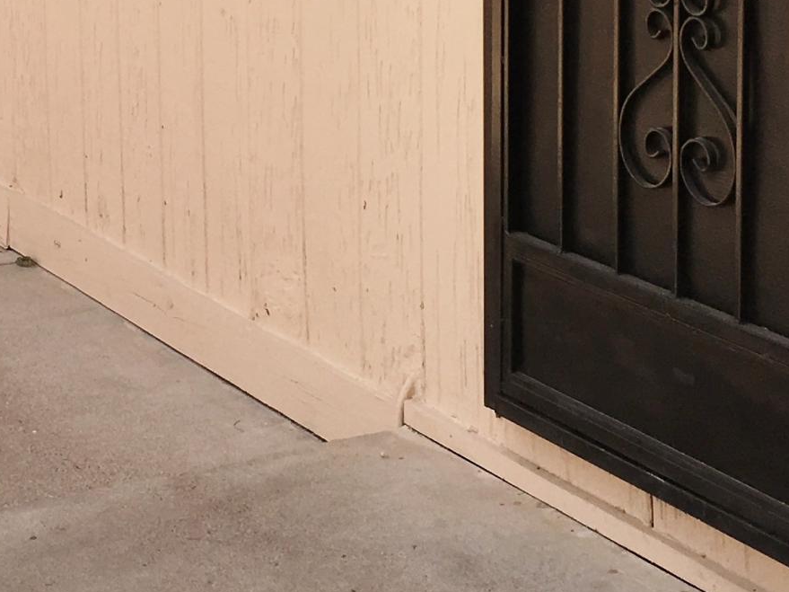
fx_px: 2256
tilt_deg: -6.9
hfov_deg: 19.6
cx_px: 158
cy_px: -74
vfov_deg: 14.6
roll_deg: +0.2
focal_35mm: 99
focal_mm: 4.15
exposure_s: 1/1221
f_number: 2.2
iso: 25
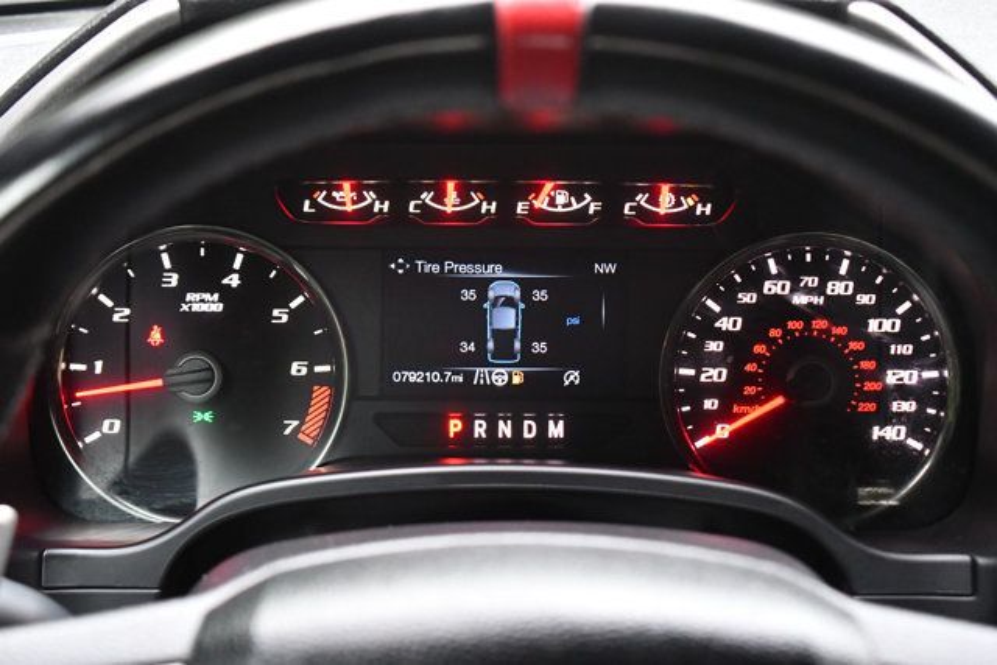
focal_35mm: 75
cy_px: 332
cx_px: 498
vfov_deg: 18.2
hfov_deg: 27.0
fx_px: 2077
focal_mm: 50
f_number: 5.6
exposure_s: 1/60
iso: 3600
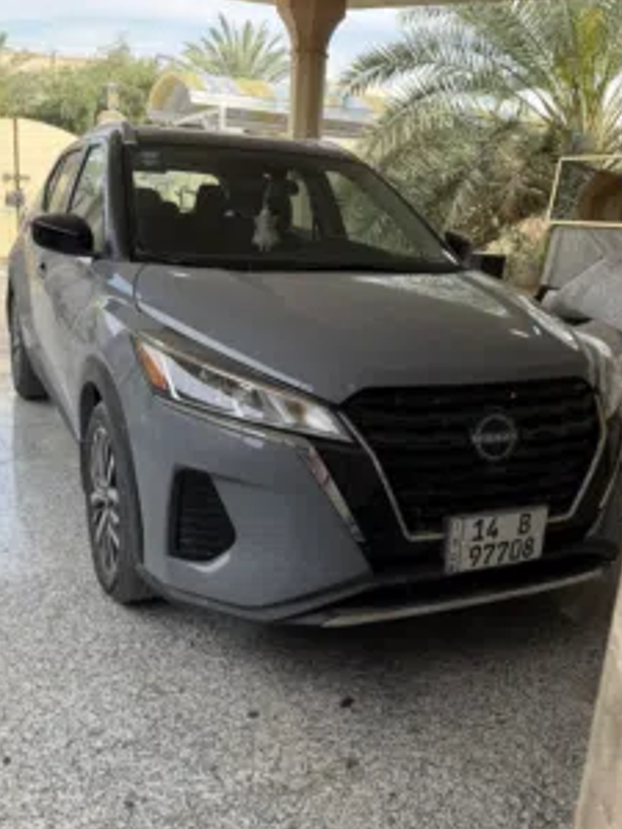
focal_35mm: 32
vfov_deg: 56.8
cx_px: 301
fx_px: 767
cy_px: 406
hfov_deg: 44.2
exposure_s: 1/1075
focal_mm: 6.76
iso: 100
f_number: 1.78
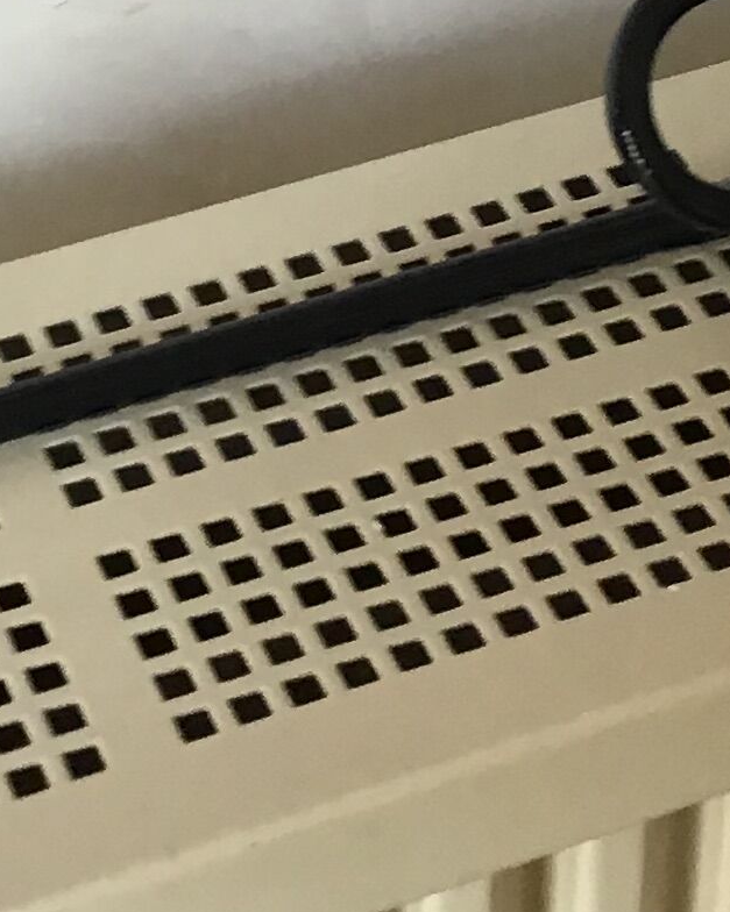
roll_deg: +5.9
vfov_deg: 15.0
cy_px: -30
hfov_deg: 12.2
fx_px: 3403
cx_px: 356
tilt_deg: -37.3
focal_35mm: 126
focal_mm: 3.3
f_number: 2.4
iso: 100
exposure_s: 1/33
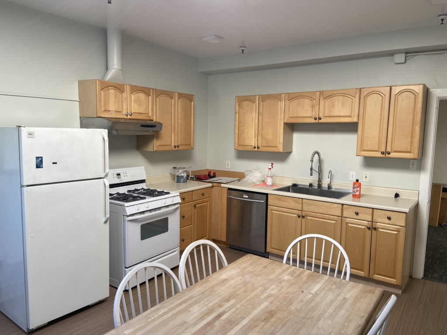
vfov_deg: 53.1
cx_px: 224
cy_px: 168
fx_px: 336
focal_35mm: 26
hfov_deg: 67.3
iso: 40
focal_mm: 4.25
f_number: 1.8
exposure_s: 1/122
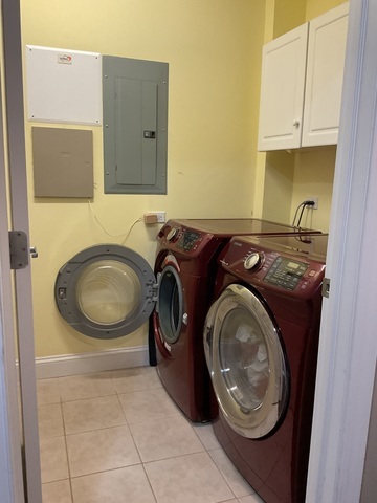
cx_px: 188
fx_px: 421
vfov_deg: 61.7
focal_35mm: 29
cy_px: 252
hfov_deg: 48.2
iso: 160
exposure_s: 1/60
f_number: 1.8
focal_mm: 3
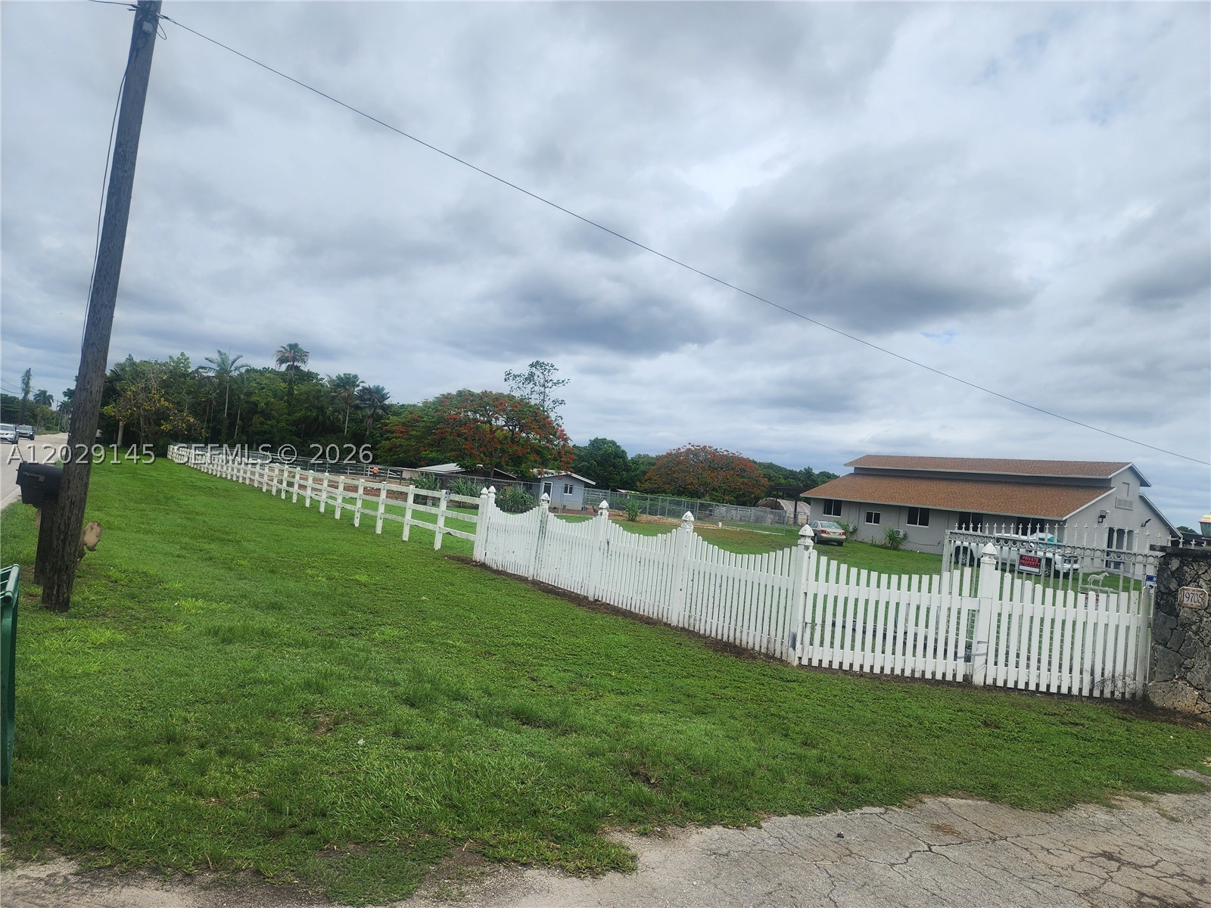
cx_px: 606
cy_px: 454
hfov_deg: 73.9
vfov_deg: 58.9
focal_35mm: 23
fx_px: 805
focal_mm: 6.4
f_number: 1.8
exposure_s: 1/2099
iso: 12
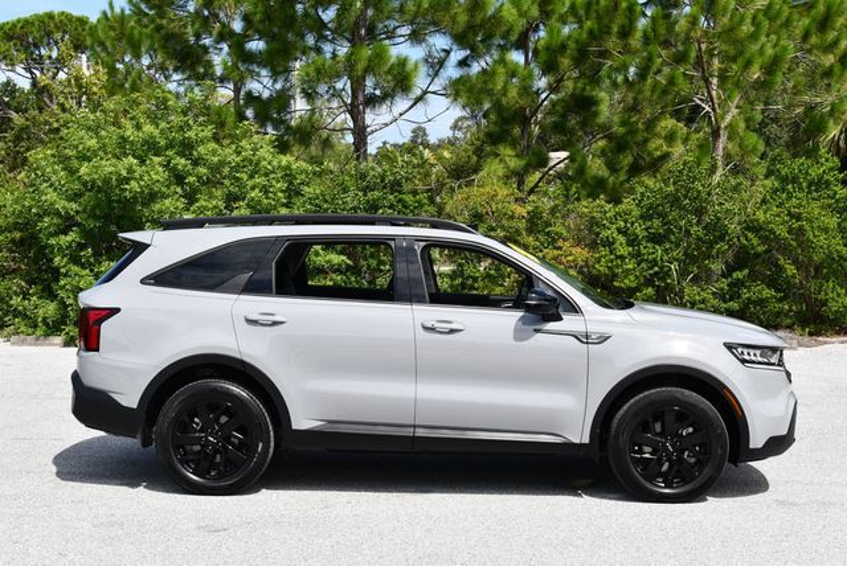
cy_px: 283
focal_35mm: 58
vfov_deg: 23.4
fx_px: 1366
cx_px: 424
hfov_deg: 34.5
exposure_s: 1/250
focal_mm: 29
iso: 110
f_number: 8
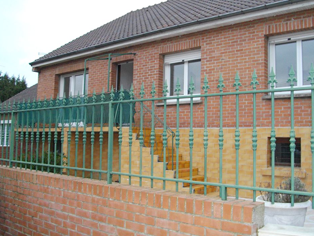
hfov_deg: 52.6
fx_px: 317
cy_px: 117
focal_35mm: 35
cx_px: 169
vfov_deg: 40.7
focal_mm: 5.7
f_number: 2.9
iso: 232
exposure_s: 1/50
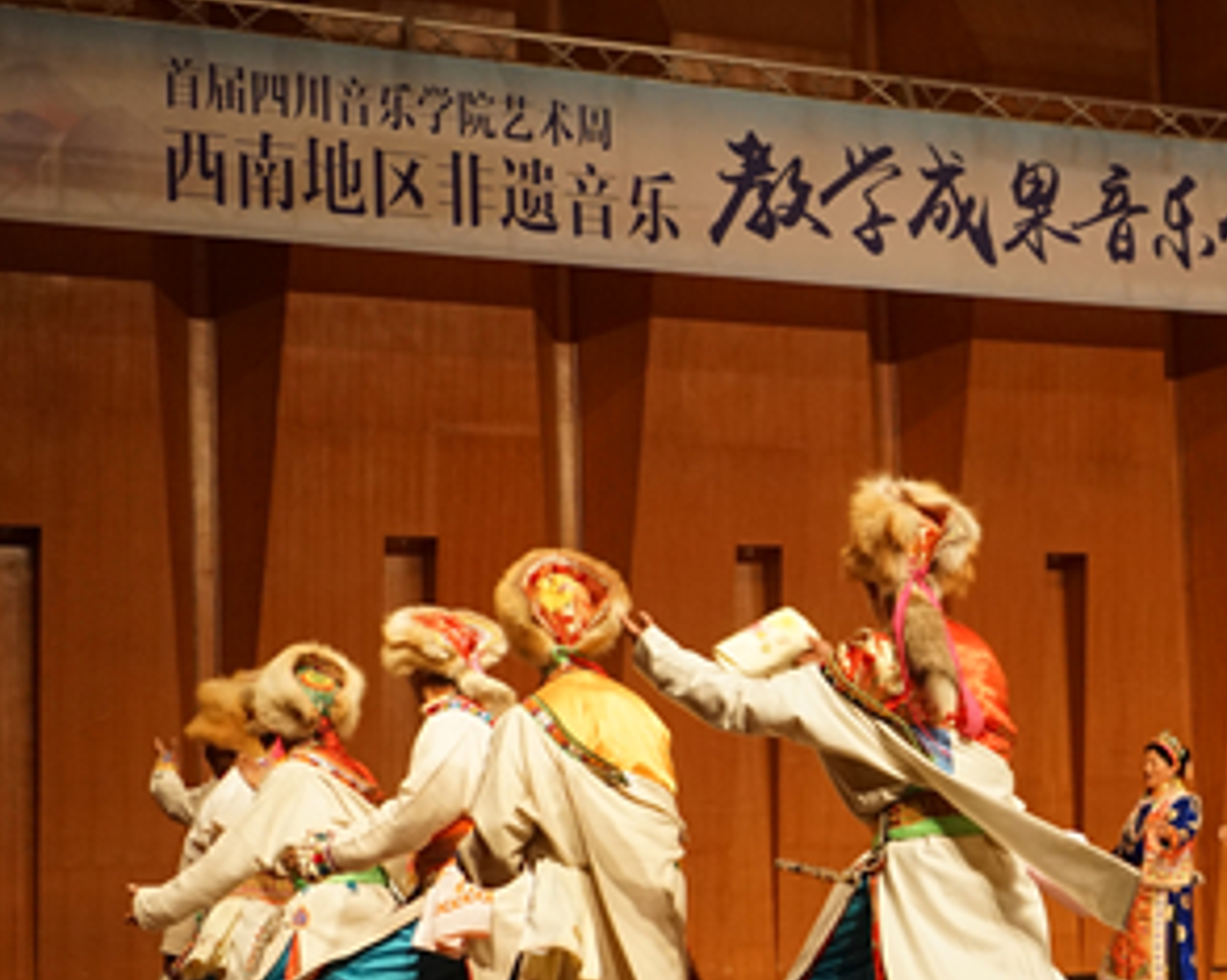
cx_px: 1118
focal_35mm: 73
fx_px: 2649
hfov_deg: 25.2
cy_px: 632
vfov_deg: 20.9
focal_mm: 38
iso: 2000
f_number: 4
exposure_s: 1/160
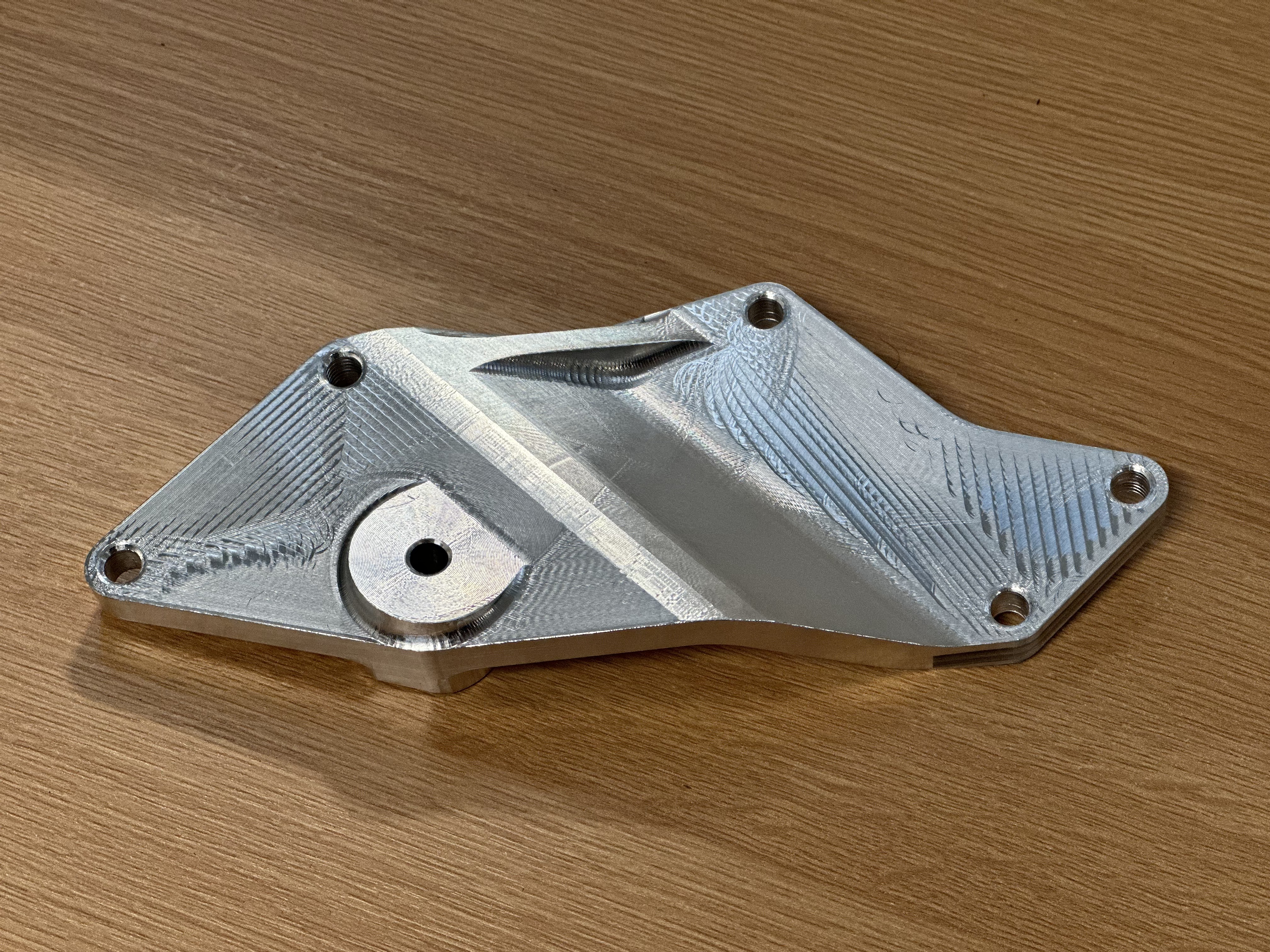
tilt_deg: -53.4
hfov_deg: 25.3
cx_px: 635
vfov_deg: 19.1
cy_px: 476
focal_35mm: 77
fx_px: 2825
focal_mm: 9
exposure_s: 1/100
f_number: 2.8
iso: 160
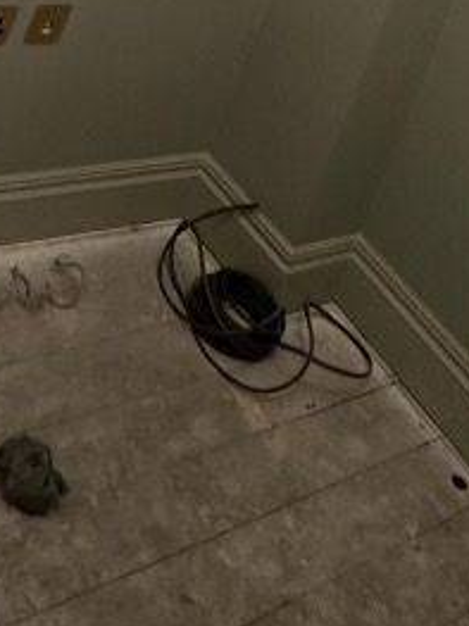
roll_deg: -22.6
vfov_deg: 21.0
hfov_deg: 22.9
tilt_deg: -1.0
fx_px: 1157
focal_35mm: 64
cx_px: 200
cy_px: -488
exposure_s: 1/50
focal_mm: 2.22
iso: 320
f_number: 2.2
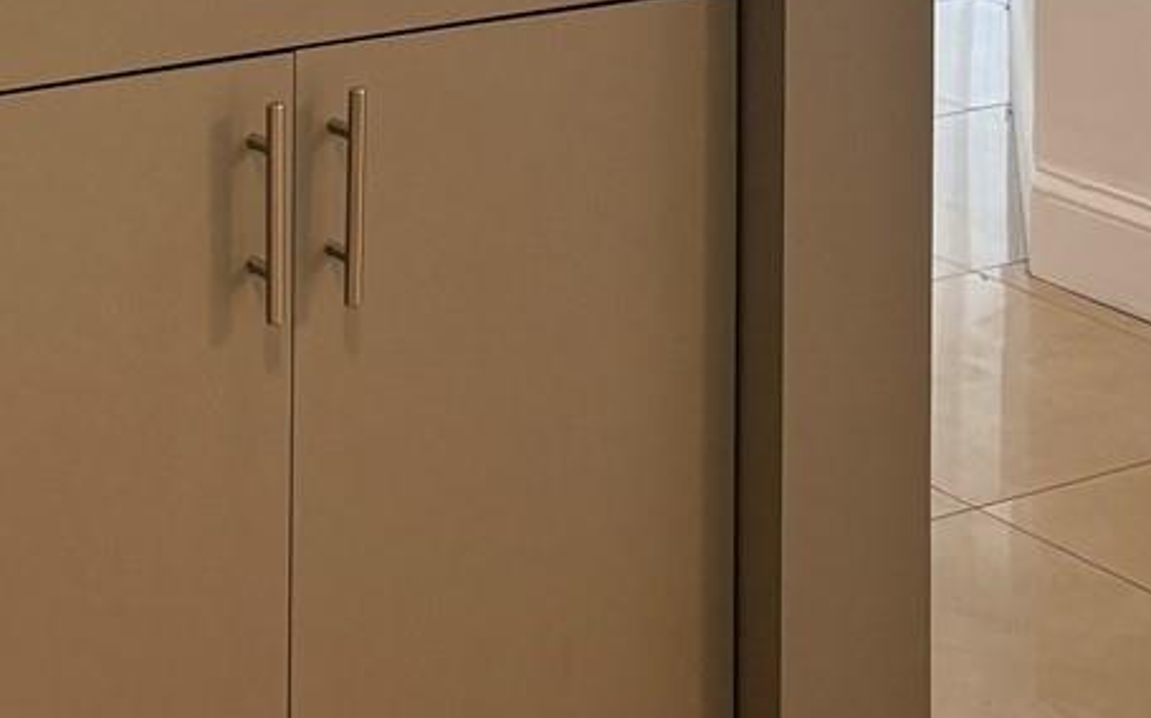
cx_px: 162
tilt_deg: +0.1
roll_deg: +0.2
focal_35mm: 97
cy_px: -738
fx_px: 3042
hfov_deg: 21.1
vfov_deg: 11.9
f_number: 1.6
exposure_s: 1/60
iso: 125
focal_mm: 5.96
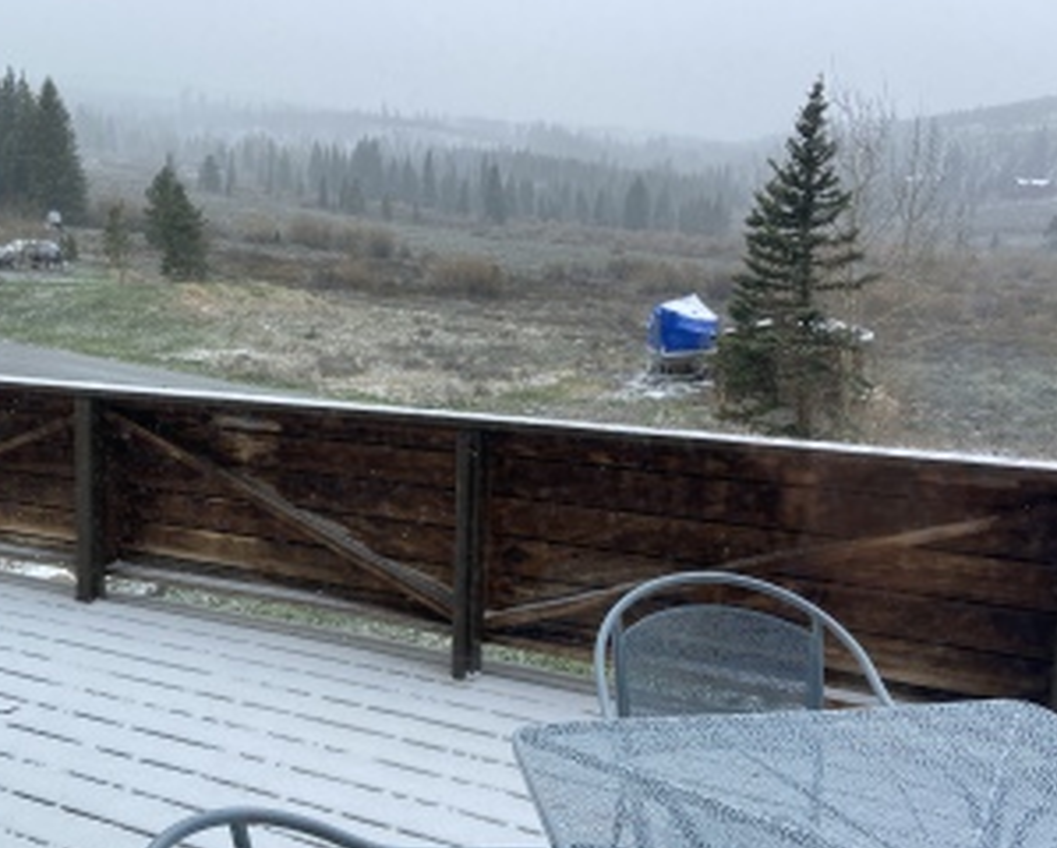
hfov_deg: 57.0
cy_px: 445
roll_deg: -1.6
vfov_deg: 47.2
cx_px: 481
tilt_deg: -9.4
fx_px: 971
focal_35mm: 31
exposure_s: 1/647
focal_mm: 4.25
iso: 32
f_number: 1.8
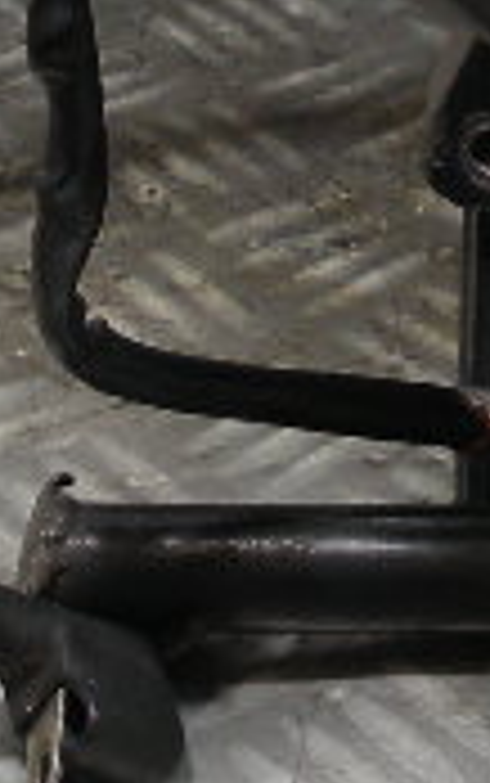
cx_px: 602
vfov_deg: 11.8
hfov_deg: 7.7
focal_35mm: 168
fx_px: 3584
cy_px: -436
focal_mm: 4.7
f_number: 2.8
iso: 69
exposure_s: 1/61.2
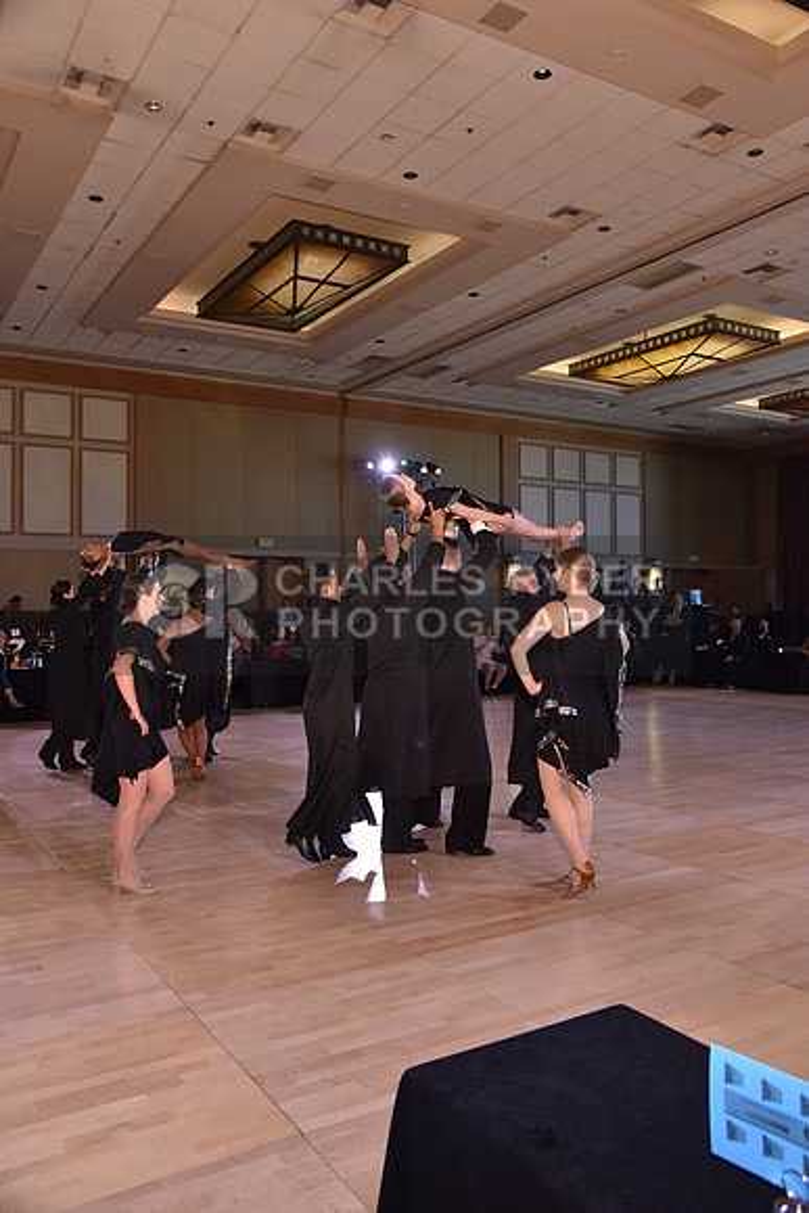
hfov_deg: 42.3
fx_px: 1044
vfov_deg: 60.3
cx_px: 404
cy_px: 606
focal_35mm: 31
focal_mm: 31
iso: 1600
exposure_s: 1/250
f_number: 5
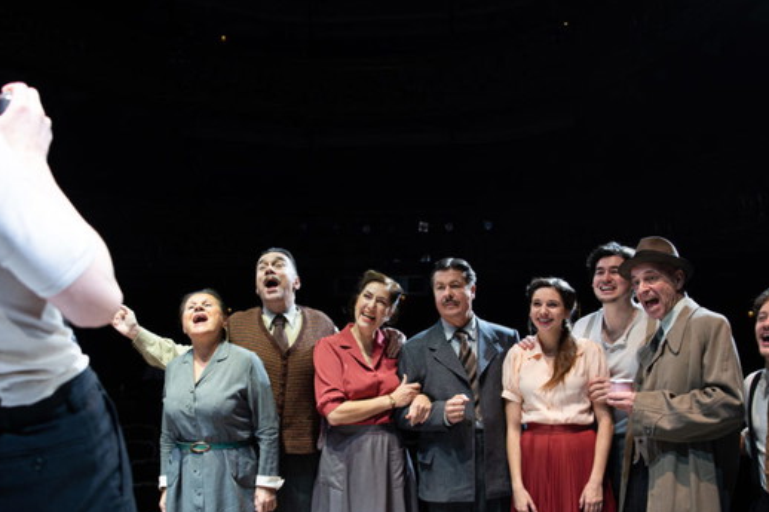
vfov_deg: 31.0
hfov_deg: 45.4
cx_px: 380
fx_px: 918
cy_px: 329
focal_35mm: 43
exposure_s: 1/160
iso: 200
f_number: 3.2
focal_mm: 29
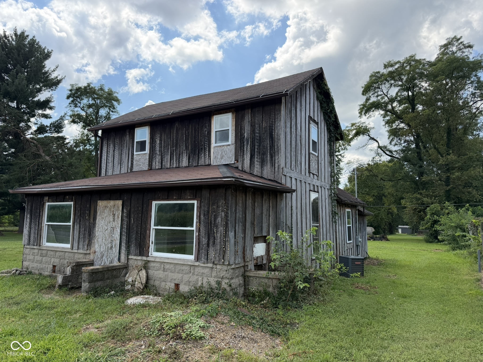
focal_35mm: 24
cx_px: 242
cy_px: 181
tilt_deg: +6.9
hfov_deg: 71.6
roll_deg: -1.1
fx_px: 335
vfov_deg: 56.8
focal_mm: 6.76
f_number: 1.78
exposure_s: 1/3279
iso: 100
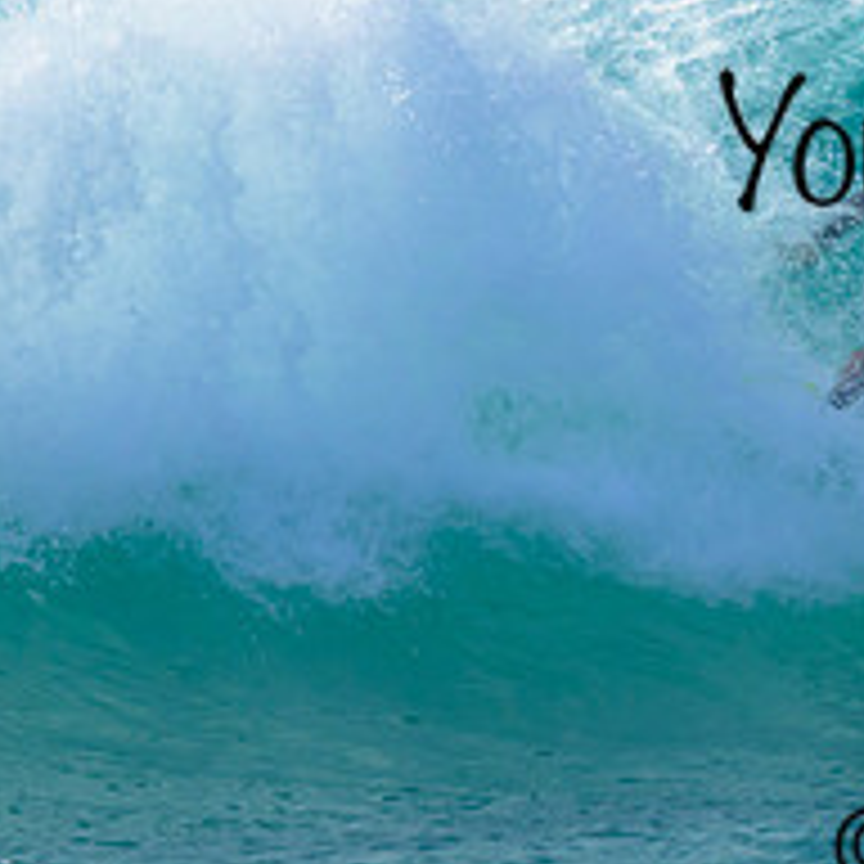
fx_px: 58087
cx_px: 1184
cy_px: 101
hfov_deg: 0.9
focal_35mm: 2057
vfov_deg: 0.9
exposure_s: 1/2000
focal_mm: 800
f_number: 11
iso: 1600
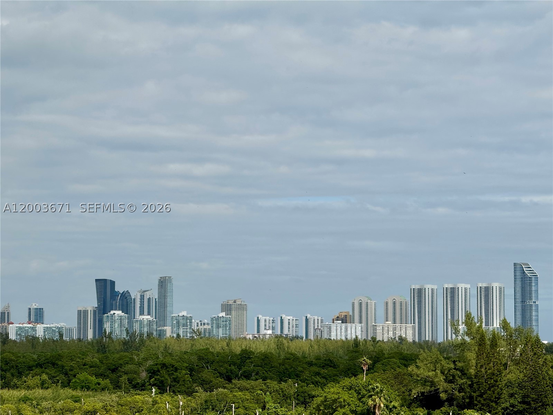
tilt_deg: +3.7
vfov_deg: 12.3
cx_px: 276
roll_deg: -1.5
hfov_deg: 16.4
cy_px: 208
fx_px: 1917
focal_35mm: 120
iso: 50
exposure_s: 1/2817
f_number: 2.8
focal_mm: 15.66
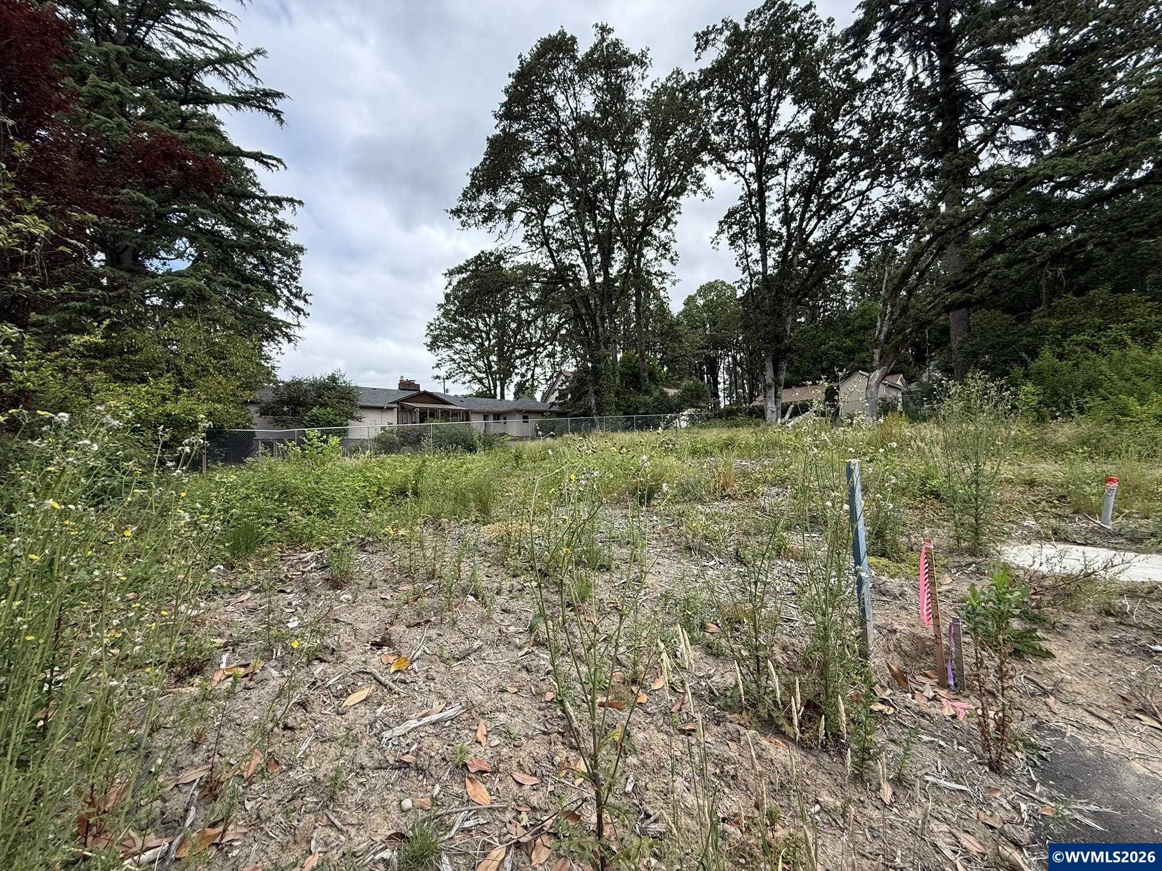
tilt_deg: +2.5
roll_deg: +1.0
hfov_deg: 102.1
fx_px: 470
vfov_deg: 85.7
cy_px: 436
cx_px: 581
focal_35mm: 14
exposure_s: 1/830
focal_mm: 2.22
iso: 64
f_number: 2.2
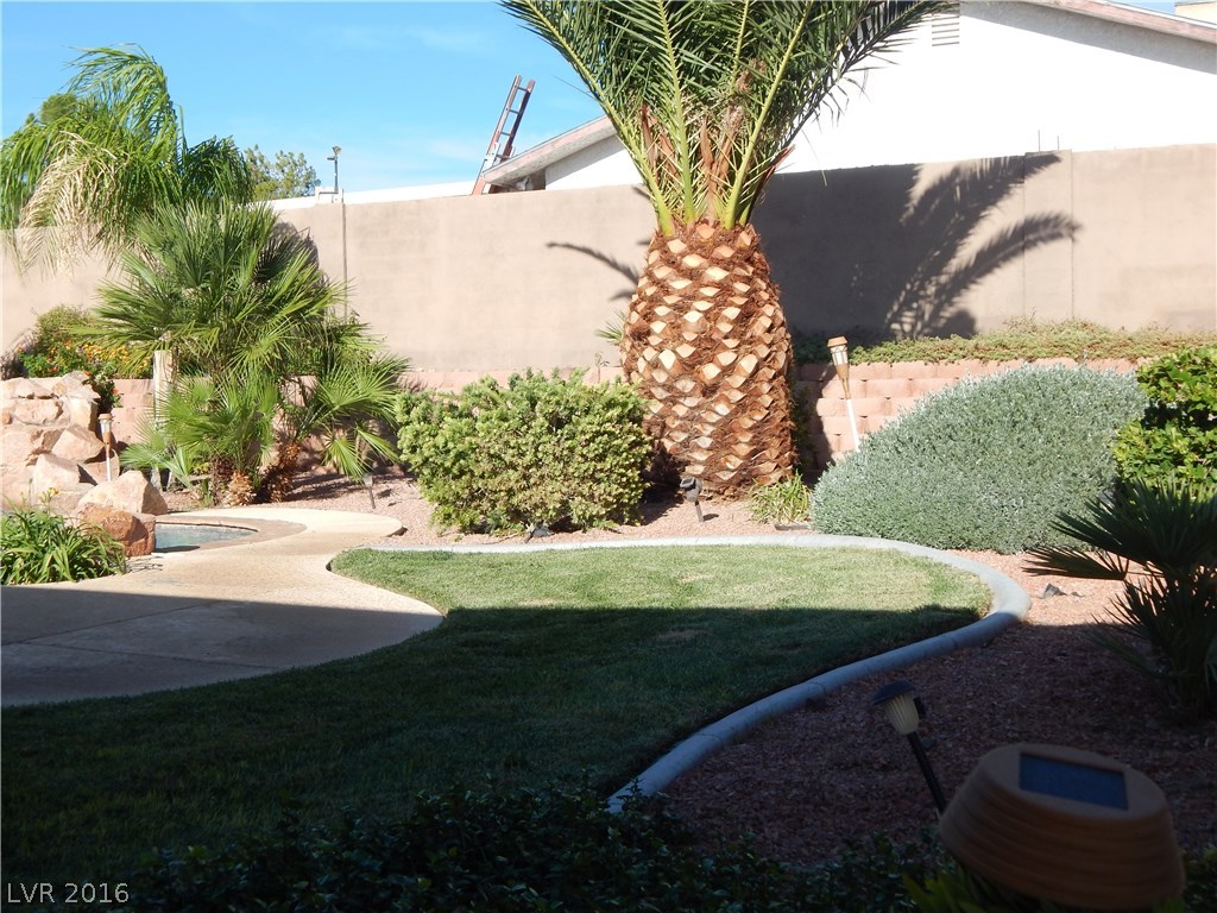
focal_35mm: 48
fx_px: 1688
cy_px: 456
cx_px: 608
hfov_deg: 39.7
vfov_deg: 30.3
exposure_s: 1/1000
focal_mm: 8.6
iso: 125
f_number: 3.7
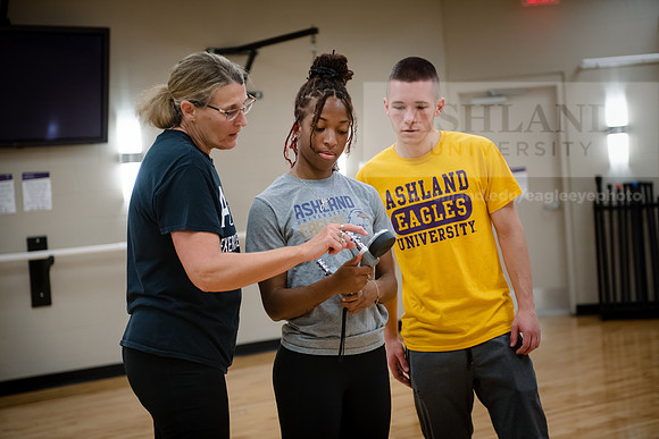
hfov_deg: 28.8
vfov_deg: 19.5
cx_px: 330
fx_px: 1282
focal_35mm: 70
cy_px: 220
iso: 1250
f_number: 3.2
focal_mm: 70
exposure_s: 1/160
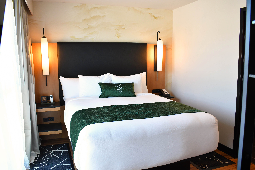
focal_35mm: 30
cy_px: 85
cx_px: 128
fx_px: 212
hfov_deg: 61.9
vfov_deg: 43.6
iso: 800
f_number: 5.6
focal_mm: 20
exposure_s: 1/60
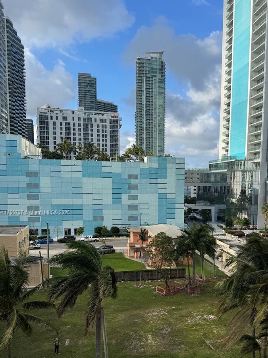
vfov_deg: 56.4
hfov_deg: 43.6
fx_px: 330
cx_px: 176
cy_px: 213
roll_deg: -0.2
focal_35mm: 32
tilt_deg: -6.3
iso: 80
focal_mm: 6.76
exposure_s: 1/2604
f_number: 1.78
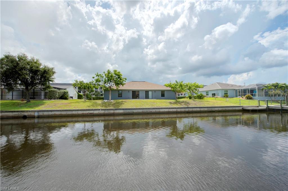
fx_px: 112
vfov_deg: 81.2
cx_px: 144
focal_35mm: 14
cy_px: 96
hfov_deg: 104.3
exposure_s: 1/640
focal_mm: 14
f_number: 13
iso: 250
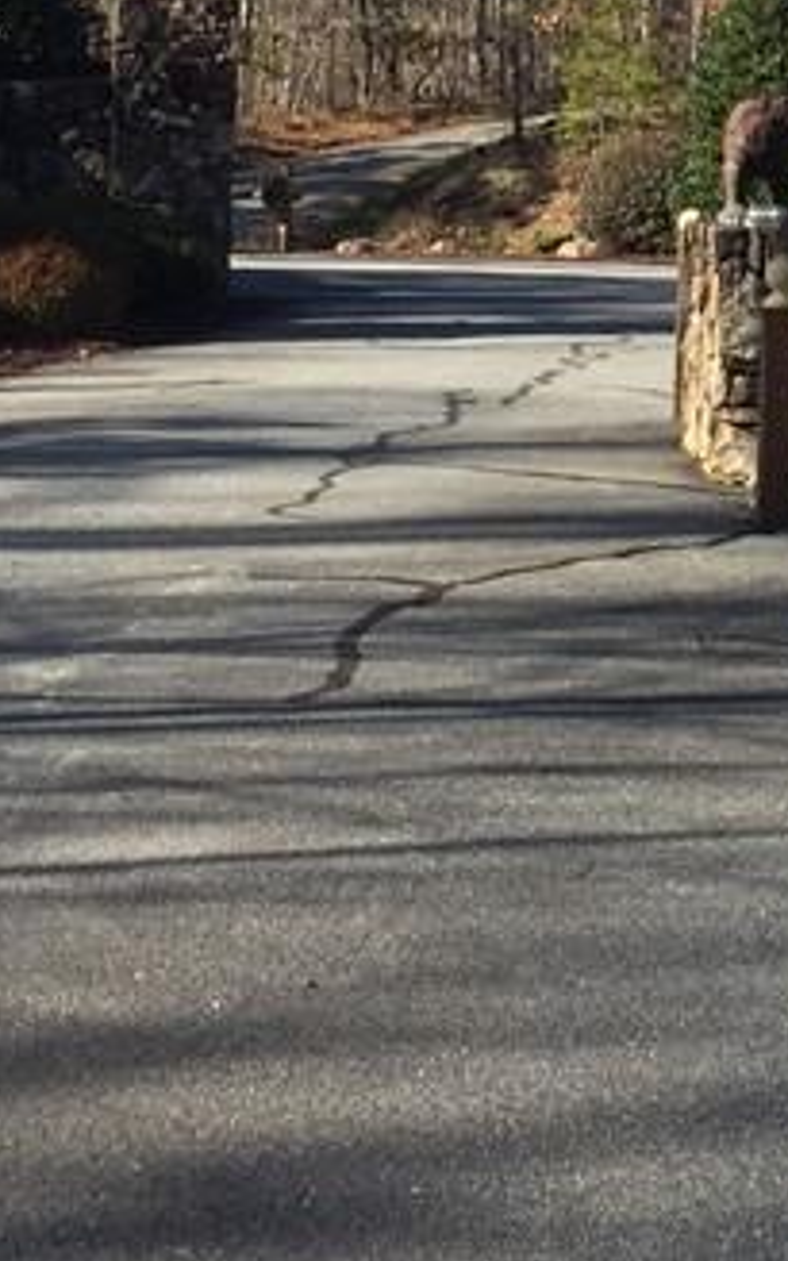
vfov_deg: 21.1
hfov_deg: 13.4
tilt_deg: +1.7
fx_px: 3299
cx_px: 842
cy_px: 73
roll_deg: -3.3
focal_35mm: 96
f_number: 2.2
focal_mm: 4.15
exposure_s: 1/964
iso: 32
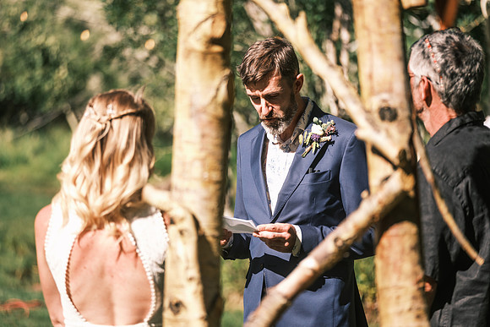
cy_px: 164
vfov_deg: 6.8
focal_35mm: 202
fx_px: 2750
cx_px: 245
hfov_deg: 10.2
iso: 160
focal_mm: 134.4
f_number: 2.8
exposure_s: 1/1000
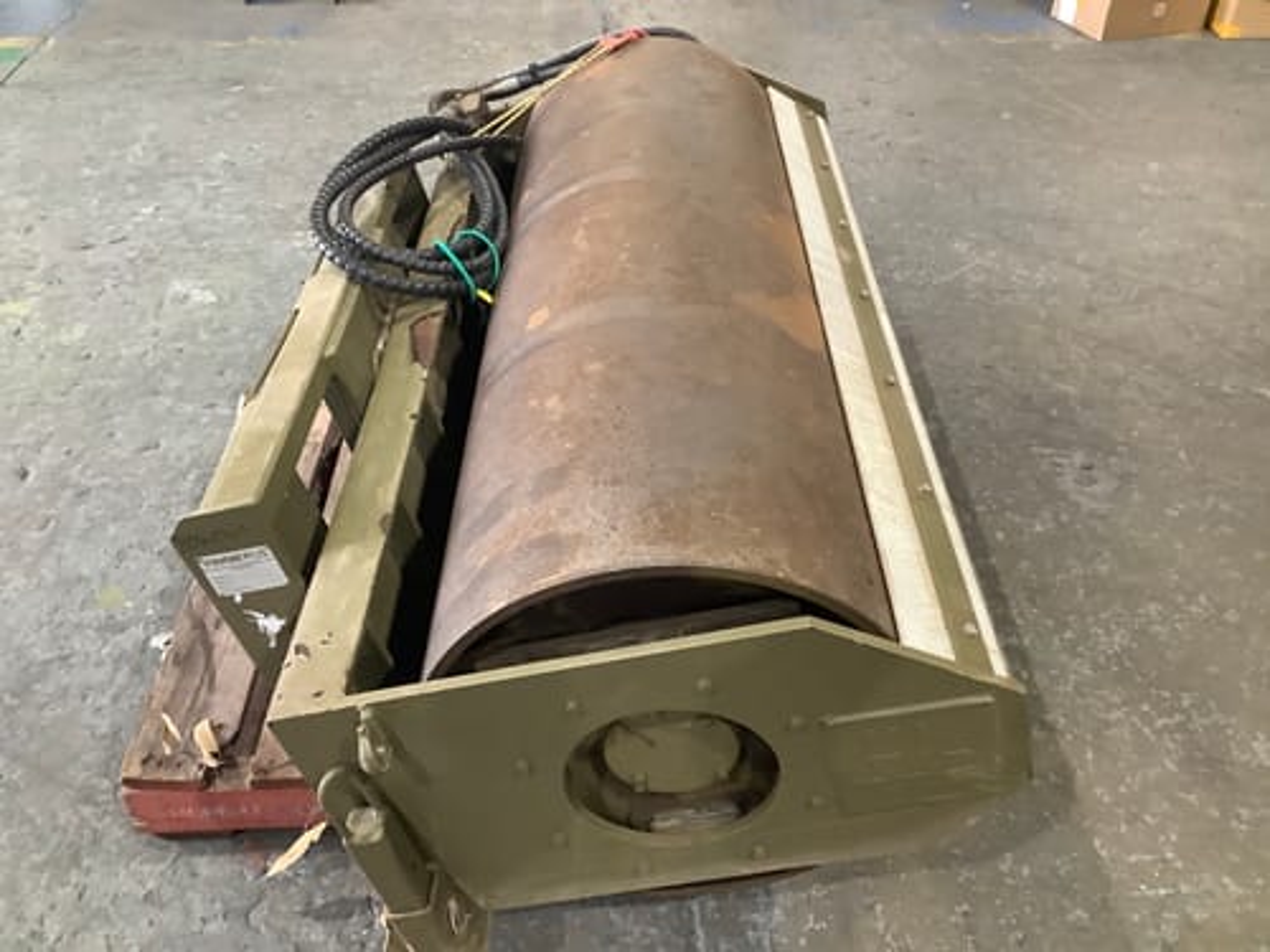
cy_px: 476
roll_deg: +2.3
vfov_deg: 45.4
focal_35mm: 31
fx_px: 1137
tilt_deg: -38.0
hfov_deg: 58.4
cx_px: 635
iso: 320
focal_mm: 3.3
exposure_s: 1/33
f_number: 2.4
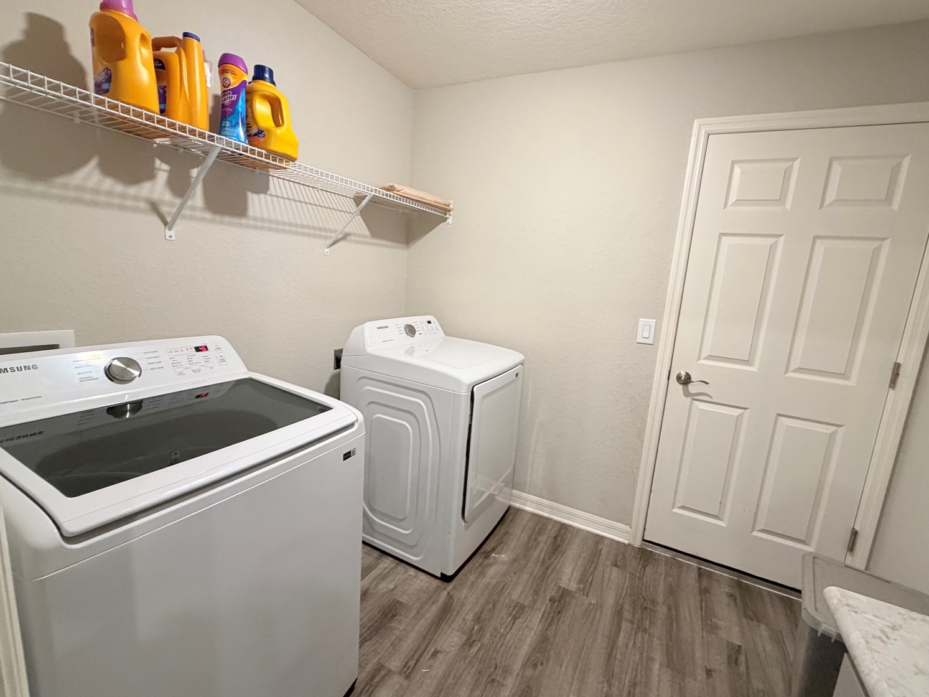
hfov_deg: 98.0
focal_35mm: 15
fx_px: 403
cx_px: 493
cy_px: 340
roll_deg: -4.0
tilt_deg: -9.8
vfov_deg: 81.7
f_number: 2.2
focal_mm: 2.22
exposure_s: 1/60
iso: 320
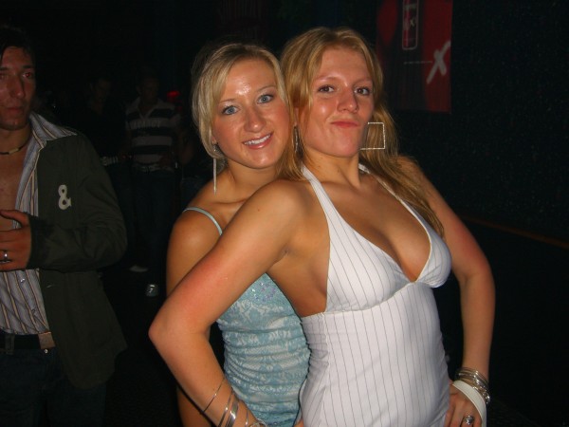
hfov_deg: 49.0
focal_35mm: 38
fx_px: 625
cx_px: 284
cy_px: 214
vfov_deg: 37.7
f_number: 2.8
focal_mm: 7.9
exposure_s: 1/60
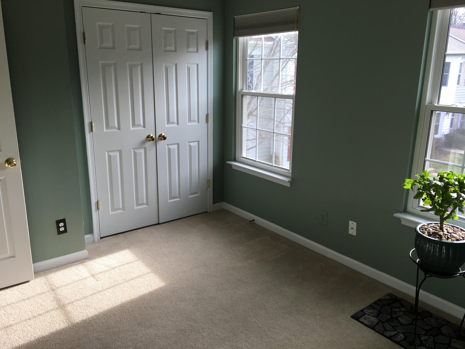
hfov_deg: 61.7
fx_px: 390
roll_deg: -1.4
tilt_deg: -15.2
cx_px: 232
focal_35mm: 29
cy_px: 174
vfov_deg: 48.2
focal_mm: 4.15
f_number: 2.2
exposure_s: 1/120
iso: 32
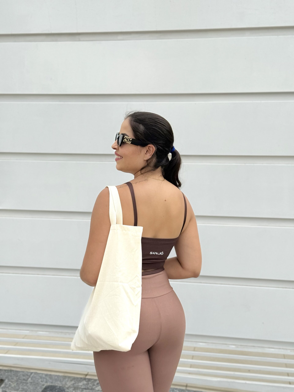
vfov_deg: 39.7
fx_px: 544
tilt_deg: -3.6
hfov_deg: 30.3
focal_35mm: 48
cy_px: 196
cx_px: 147
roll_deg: -1.0
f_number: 1.78
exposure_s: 1/2865
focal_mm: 6.76
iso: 64
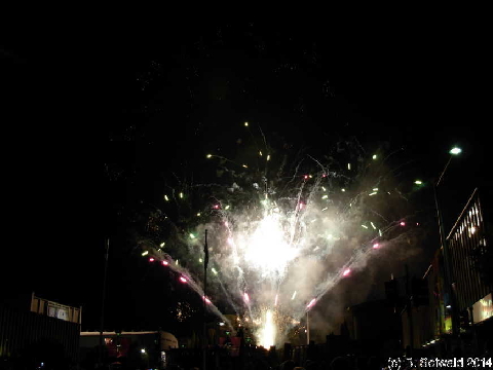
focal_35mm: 38
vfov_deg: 37.7
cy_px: 185
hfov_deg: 49.0
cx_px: 246
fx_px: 541
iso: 79
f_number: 2.9
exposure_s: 1/13
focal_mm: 6.3
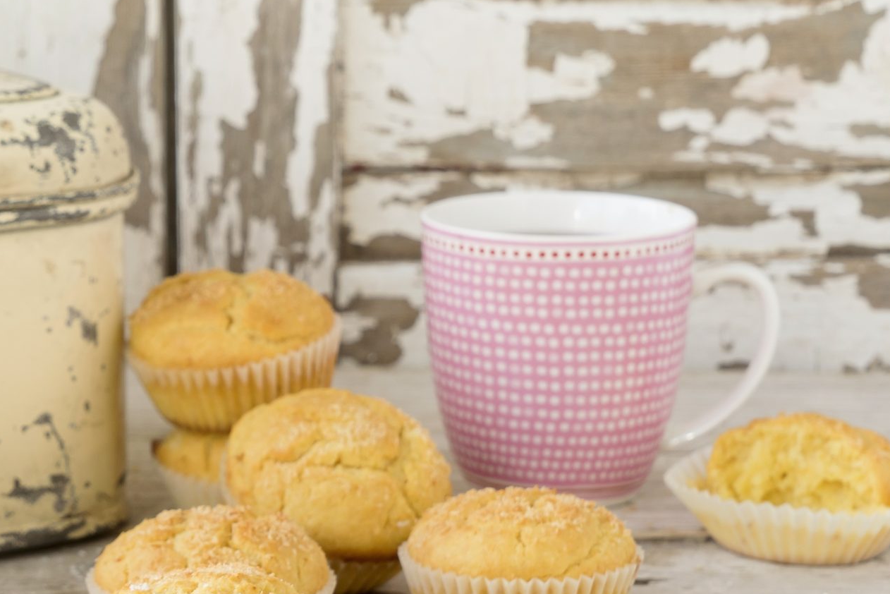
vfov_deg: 9.7
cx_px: 144
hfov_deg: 14.3
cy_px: 244
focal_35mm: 142
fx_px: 3511
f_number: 10
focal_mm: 70
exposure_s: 1/20
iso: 250
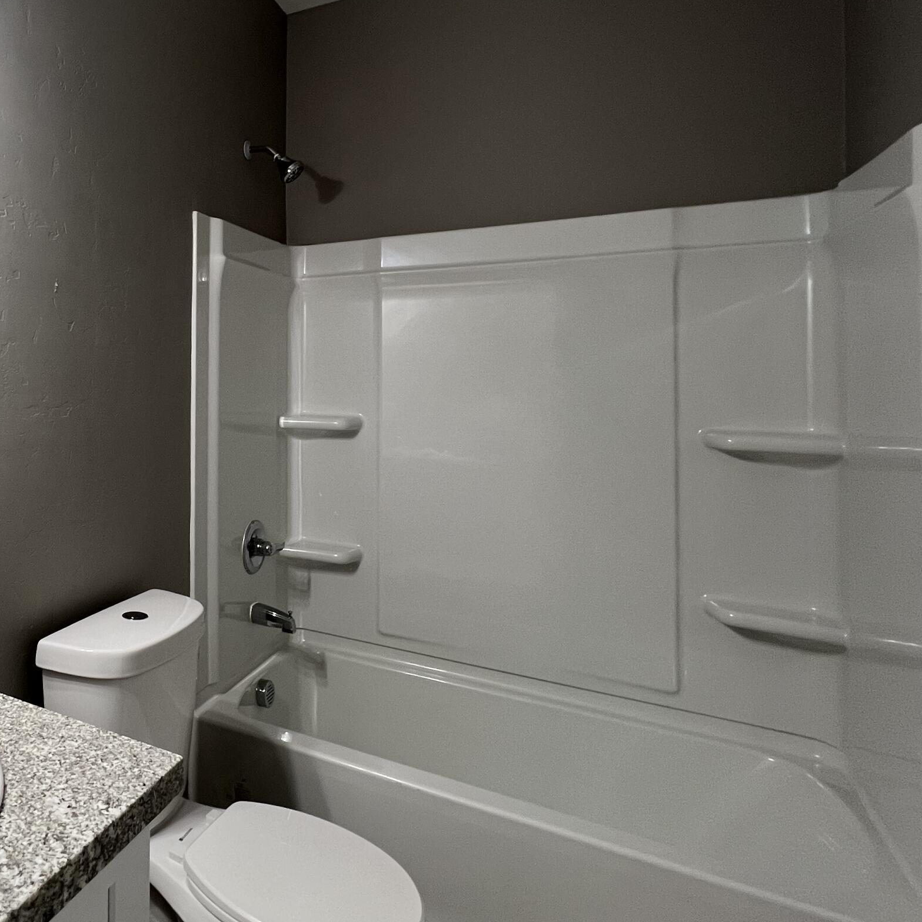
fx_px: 663
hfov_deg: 60.4
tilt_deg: +0.9
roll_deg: +0.0
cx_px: 115
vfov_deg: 68.8
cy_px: 363
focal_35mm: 22
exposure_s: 1/99
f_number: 1.8
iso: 250
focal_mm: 1.57
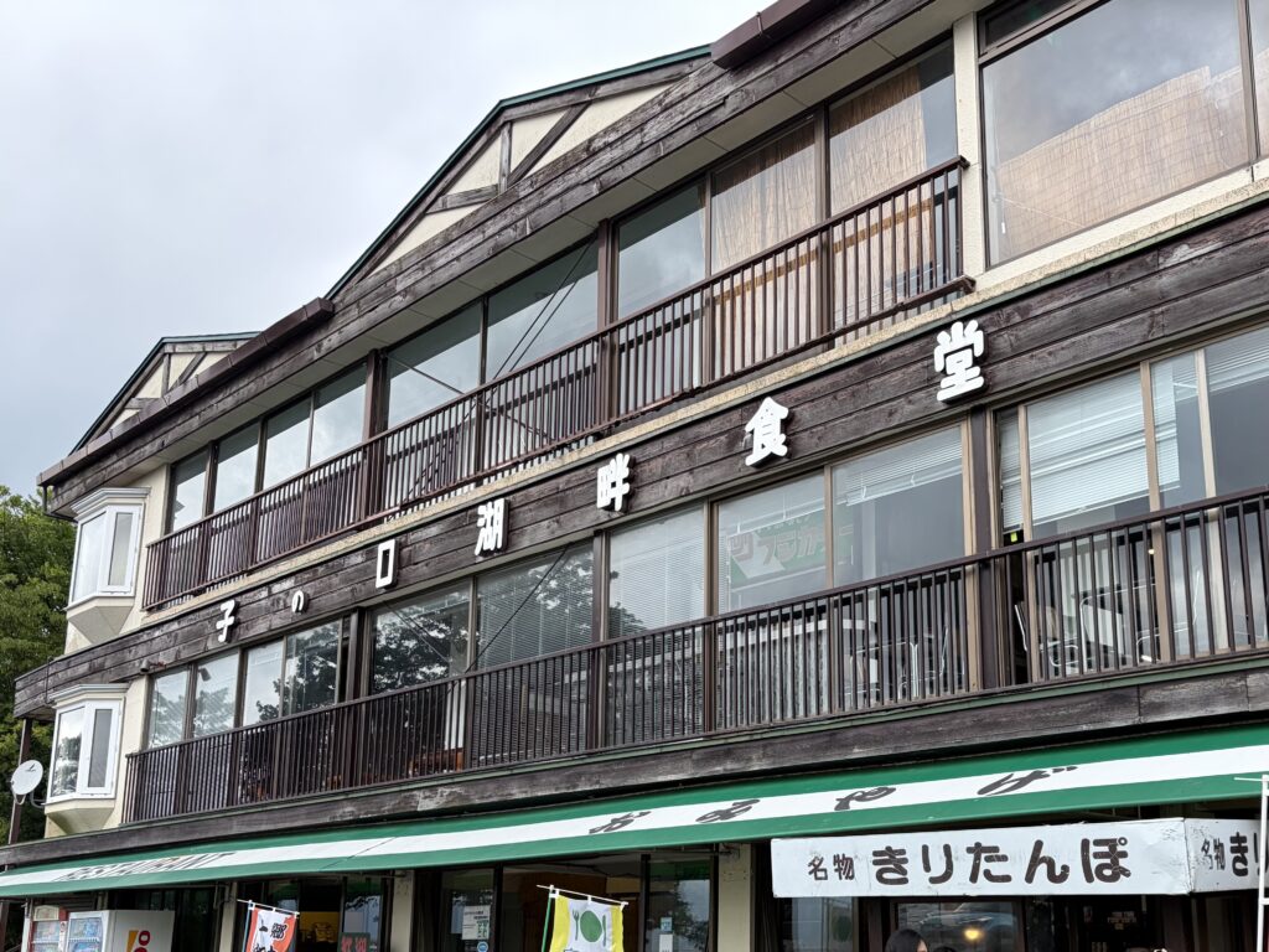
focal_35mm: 26
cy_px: 476
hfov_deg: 67.3
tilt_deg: +12.8
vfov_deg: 53.1
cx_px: 634
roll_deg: +0.3
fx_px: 953
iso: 50
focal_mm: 5.96
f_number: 1.6
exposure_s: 1/716
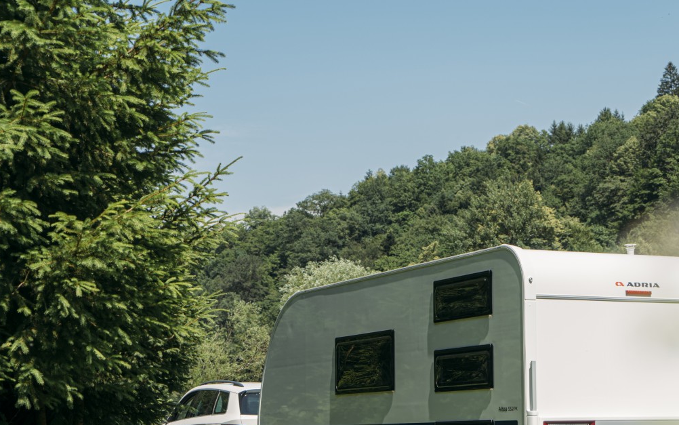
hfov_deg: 24.6
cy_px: 344
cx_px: 409
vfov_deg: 15.5
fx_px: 1555
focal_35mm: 84
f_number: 4.5
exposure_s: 1/640
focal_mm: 51
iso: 100
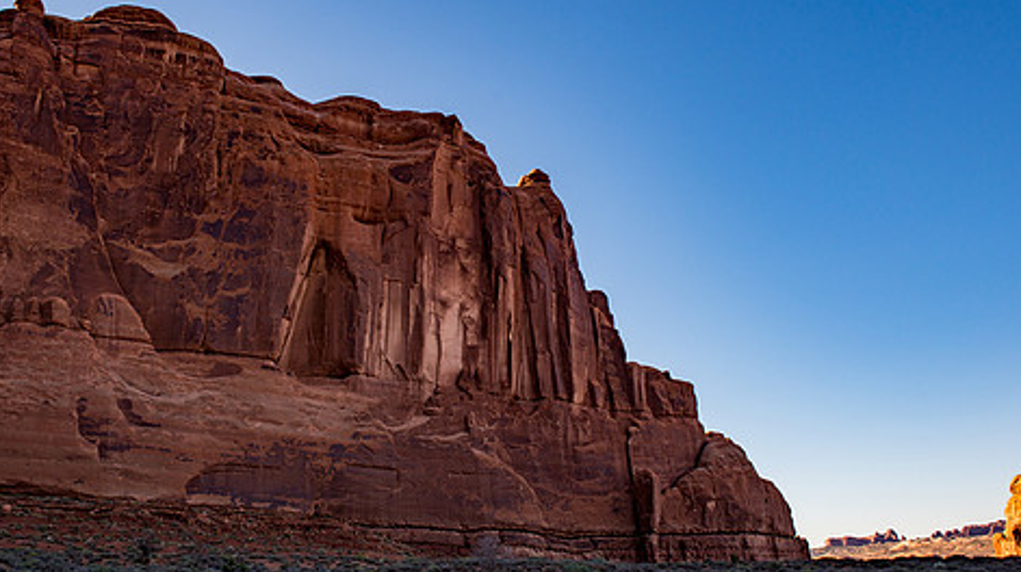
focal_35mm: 31
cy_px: 271
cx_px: 464
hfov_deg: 62.6
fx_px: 839
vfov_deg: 37.7
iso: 100
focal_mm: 24
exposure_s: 1/250
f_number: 5.6
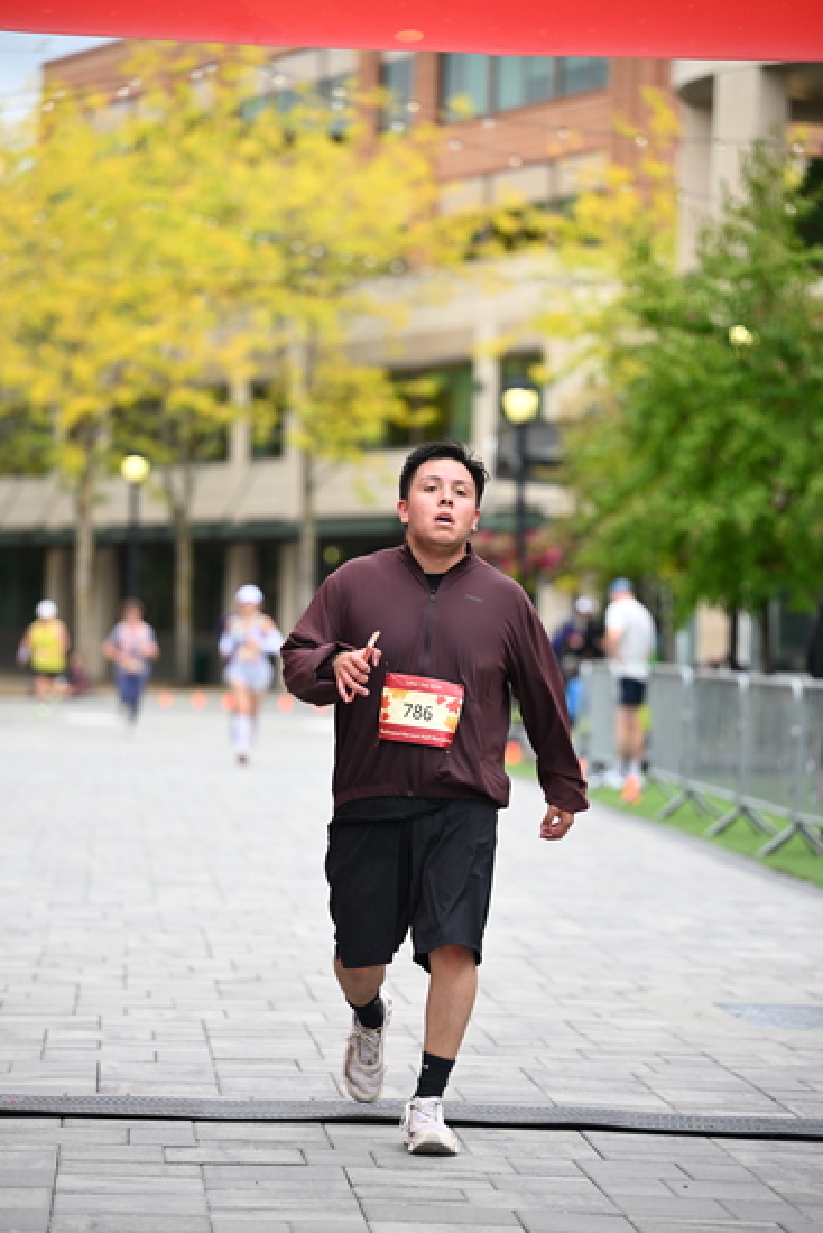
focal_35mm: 120
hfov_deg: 11.4
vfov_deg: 17.1
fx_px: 4112
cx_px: 412
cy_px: 616
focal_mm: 120
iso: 640
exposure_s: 1/2000
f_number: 2.8
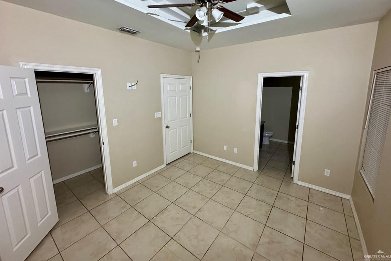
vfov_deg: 77.0
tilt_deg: -9.9
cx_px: 199
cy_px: 114
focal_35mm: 15
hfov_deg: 100.4
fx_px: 163
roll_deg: +0.2
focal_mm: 2.22
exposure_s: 1/68
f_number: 2.2
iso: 320
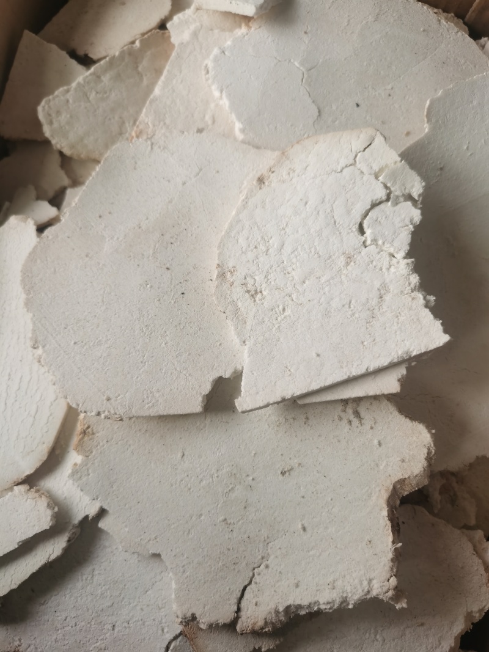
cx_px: 244
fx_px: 509
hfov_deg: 51.3
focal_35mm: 27
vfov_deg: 65.3
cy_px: 326
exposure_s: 1/100
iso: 80
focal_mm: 5.58
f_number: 1.8
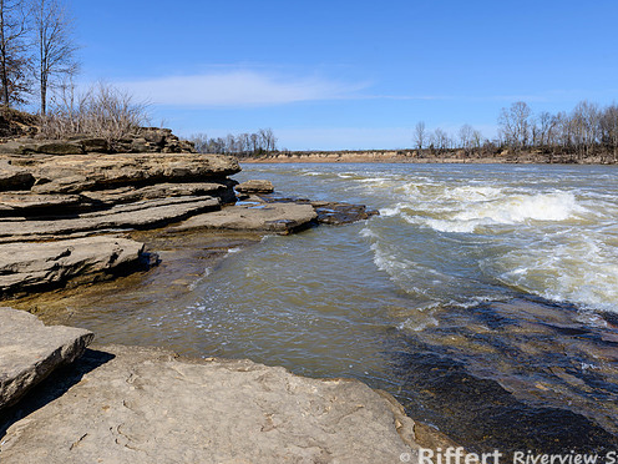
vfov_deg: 51.3
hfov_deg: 65.3
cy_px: 239
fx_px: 482
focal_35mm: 27
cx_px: 316
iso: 100
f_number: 9
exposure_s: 1/250
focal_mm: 24
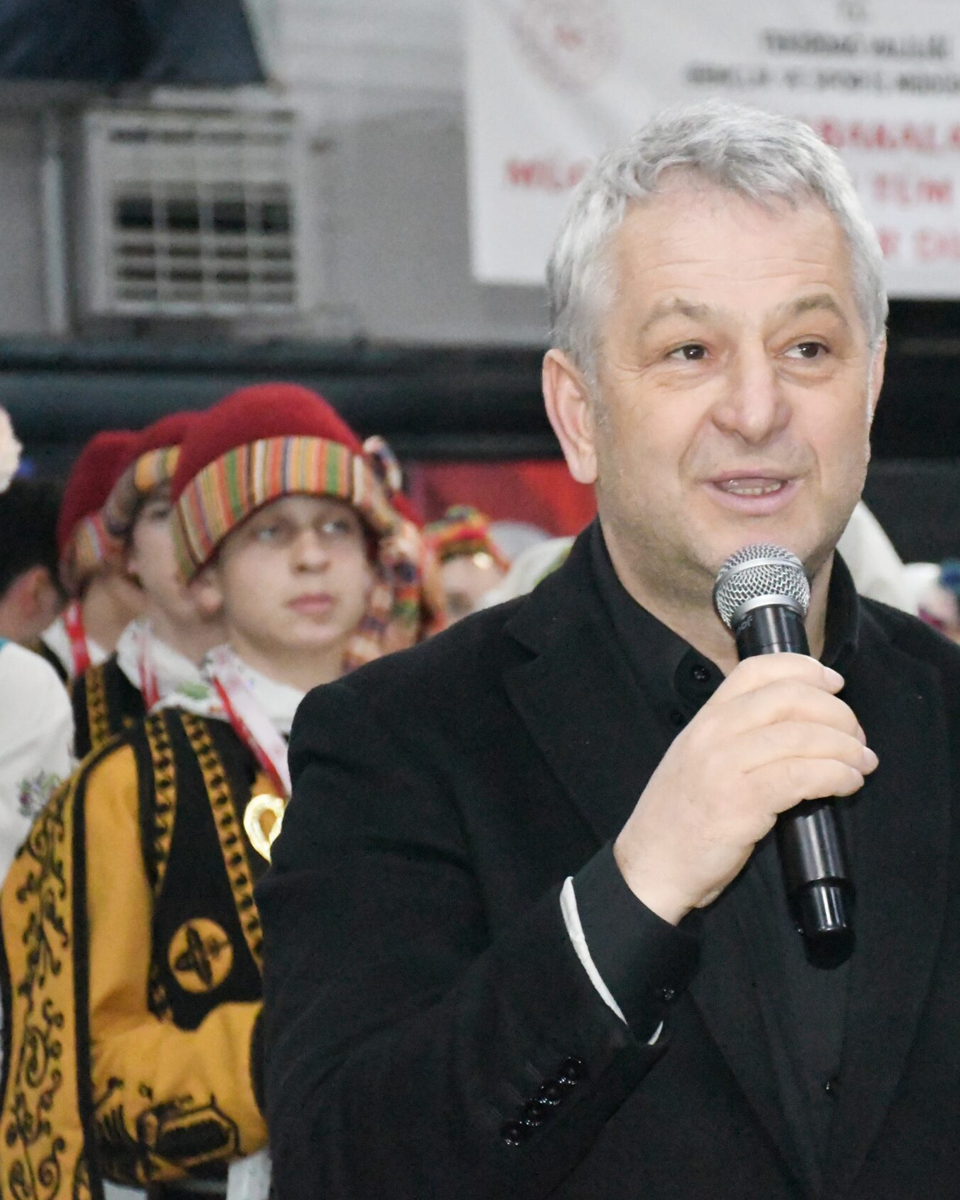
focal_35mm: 140
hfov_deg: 11.0
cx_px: 838
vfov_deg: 13.8
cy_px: 598
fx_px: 4973
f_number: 6.3
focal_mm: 66
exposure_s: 1/250
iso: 20000
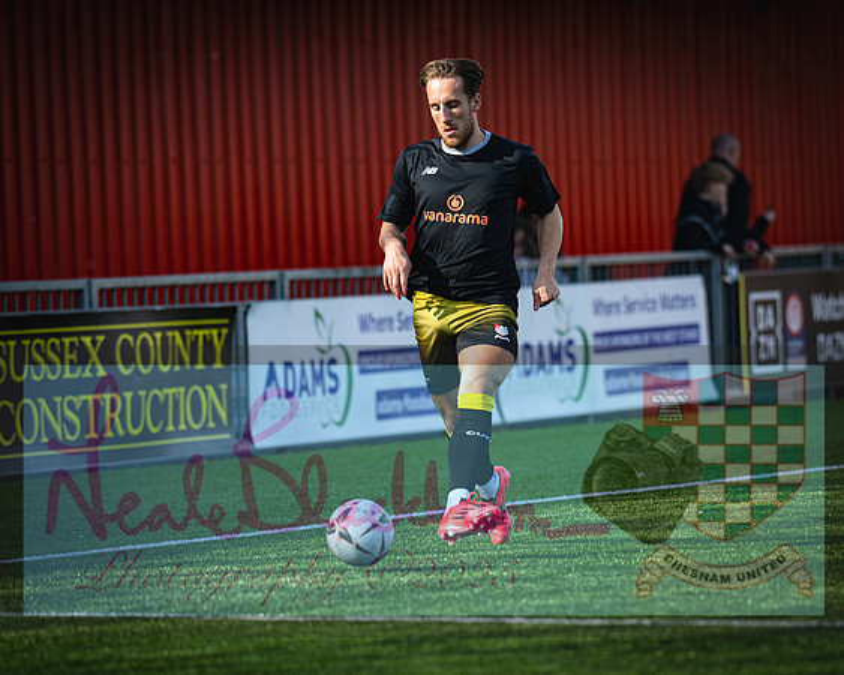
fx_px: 5687
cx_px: 507
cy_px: 338
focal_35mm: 228
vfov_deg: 6.8
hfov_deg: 8.5
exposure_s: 1/2000
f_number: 1.8
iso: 100
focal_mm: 135
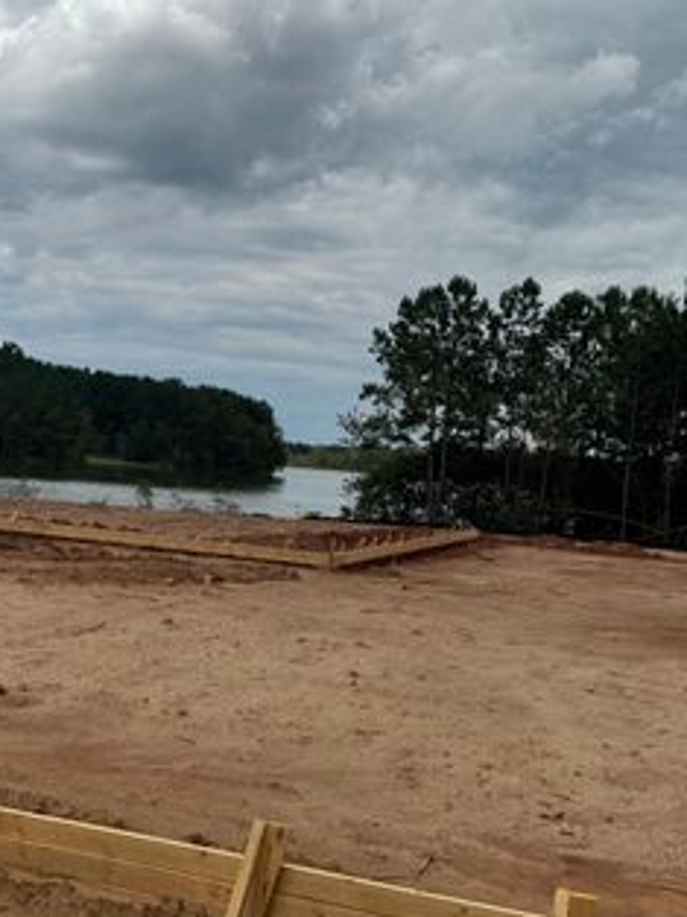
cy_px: 451
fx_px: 1351
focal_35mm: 51
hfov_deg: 28.0
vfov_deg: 37.5
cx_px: 155
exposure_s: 1/7937
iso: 80
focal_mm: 6.76
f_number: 1.78
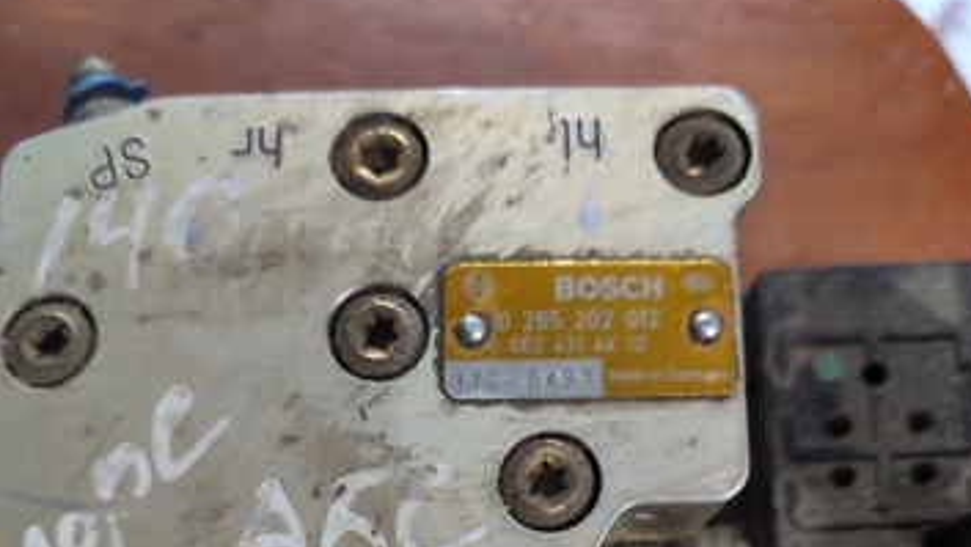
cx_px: 492
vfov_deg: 29.8
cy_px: 552
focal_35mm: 37
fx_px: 953
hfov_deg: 54.0
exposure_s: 1/20
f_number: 1.89
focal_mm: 5.95
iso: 818
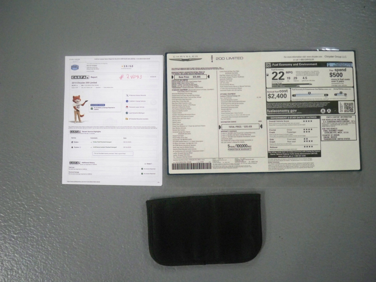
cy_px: 141
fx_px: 380
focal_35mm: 35
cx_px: 188
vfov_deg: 40.7
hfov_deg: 52.6
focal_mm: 6.3
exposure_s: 1/60
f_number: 3.1
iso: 500
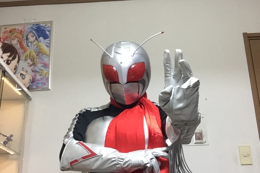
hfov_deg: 44.5
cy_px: 114
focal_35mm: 44
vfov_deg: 30.3
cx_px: 128
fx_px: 318
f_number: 2.2
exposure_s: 1/30
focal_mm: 2.65
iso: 125
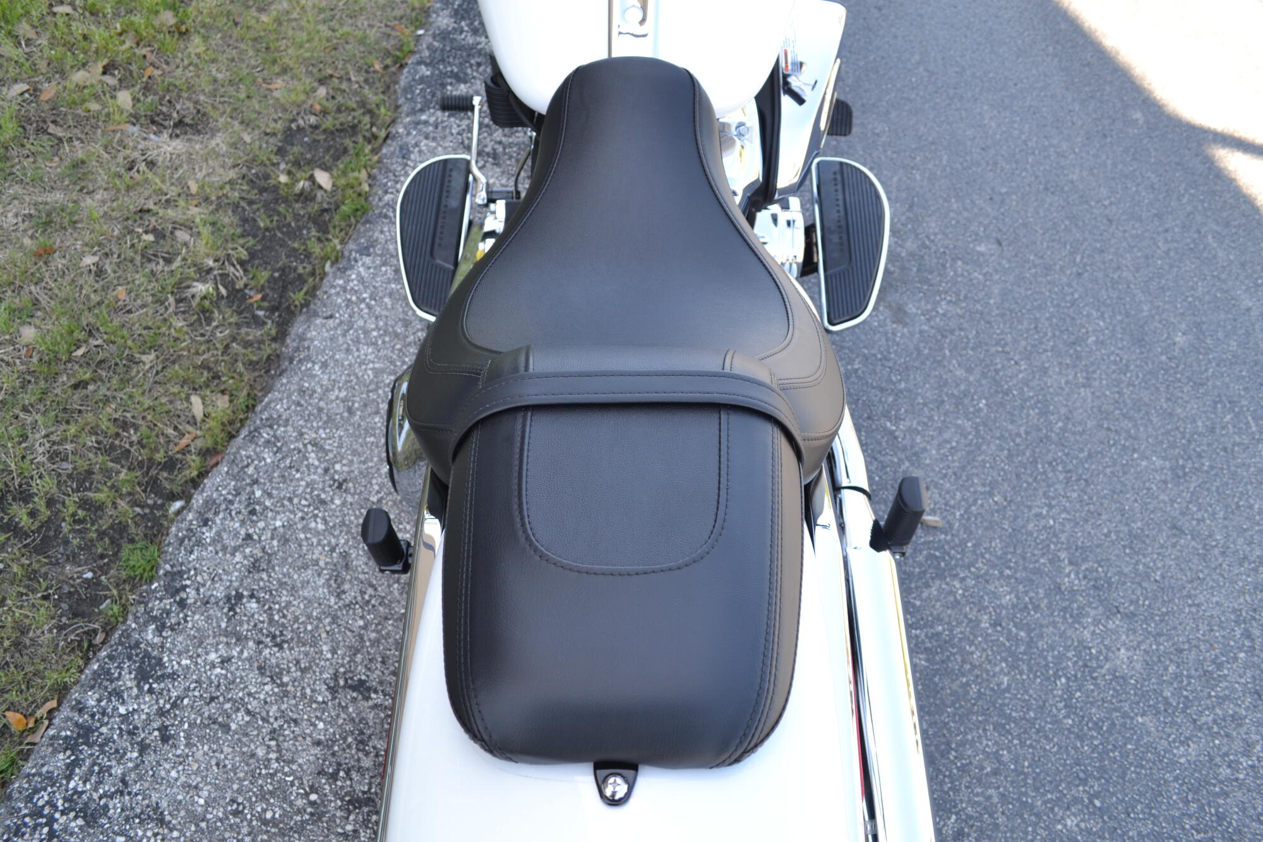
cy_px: 421
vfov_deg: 43.6
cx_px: 632
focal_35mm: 30
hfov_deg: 61.9
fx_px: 1052
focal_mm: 20
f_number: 5.6
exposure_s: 1/125
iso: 250
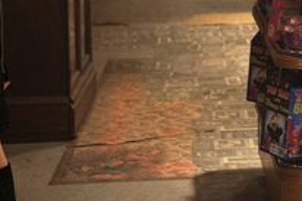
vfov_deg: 8.9
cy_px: -7
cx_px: 314
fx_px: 1282
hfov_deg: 13.2
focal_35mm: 153
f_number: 3.2
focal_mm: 45
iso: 1600
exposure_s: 1/100
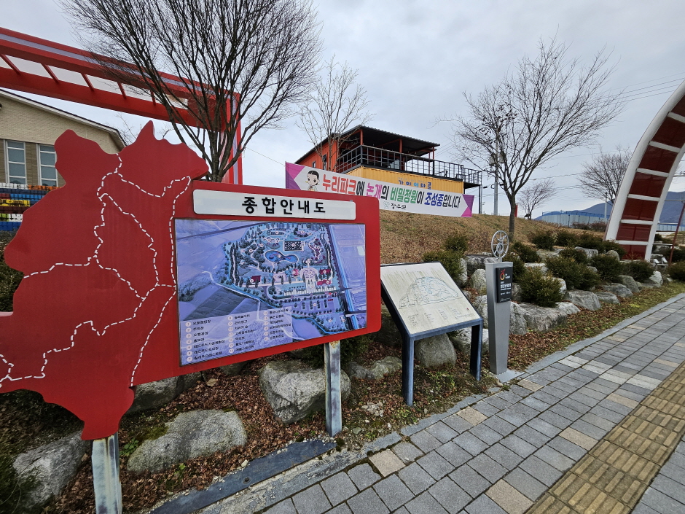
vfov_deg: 89.9
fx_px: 257
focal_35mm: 13
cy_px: 257
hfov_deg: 106.2
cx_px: 342
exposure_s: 1/170
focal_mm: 1.74
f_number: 2.2
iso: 40
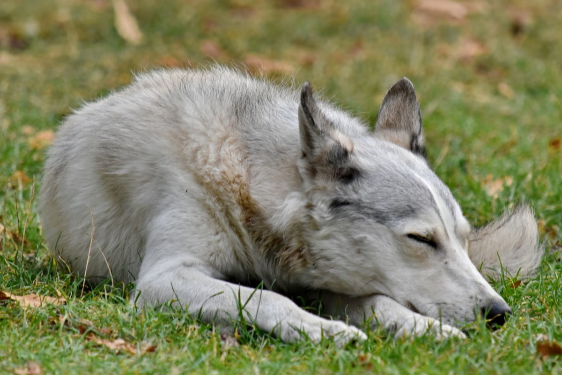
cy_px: 188
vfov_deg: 3.1
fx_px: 7024
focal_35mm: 450
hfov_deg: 4.6
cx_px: 281
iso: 800
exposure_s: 1/160
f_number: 8
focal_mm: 300
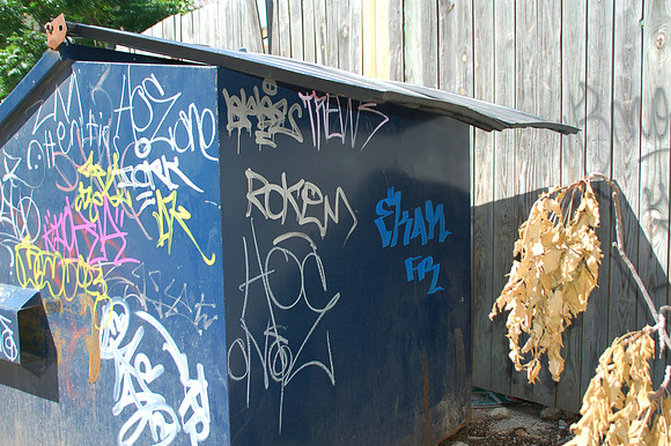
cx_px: 336
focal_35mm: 33
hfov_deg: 57.3
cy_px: 223
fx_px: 615
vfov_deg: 39.9
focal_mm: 22
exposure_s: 1/160
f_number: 3.8
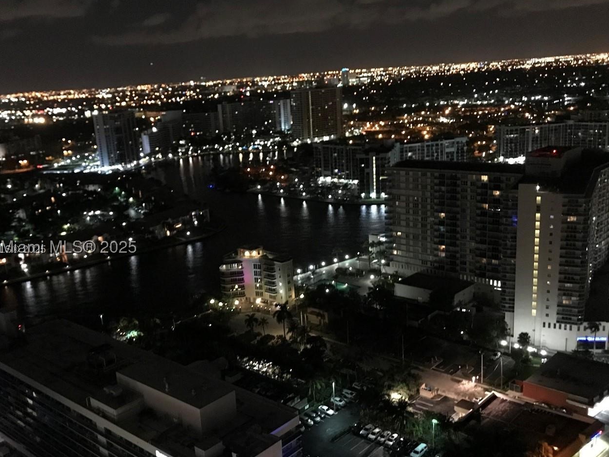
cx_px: 281
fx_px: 633
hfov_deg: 51.3
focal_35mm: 36
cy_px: 250
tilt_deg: -16.1
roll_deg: +3.9
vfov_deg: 39.6
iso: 250
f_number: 1.8
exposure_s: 1/4
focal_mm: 3.99
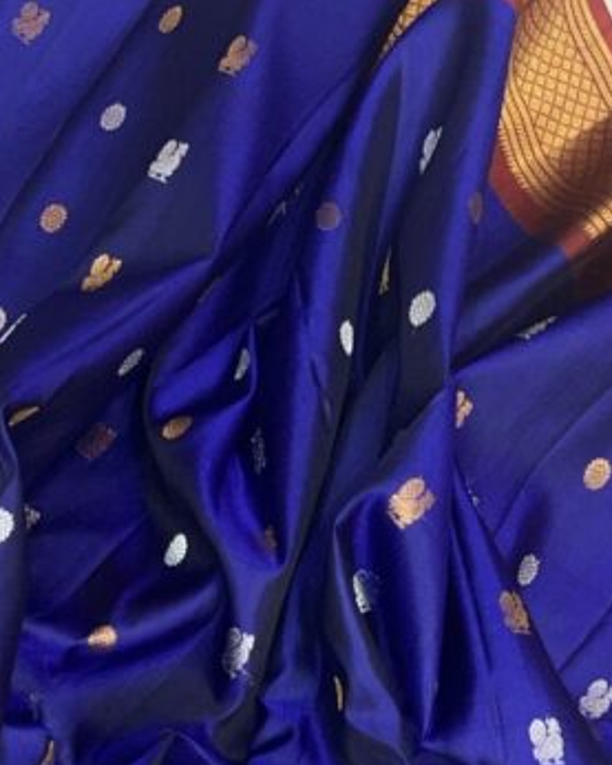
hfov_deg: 20.2
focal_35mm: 75
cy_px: 811
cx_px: 124
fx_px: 1697
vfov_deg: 24.0
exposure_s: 1/100
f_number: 1.5
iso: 40
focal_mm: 5.7
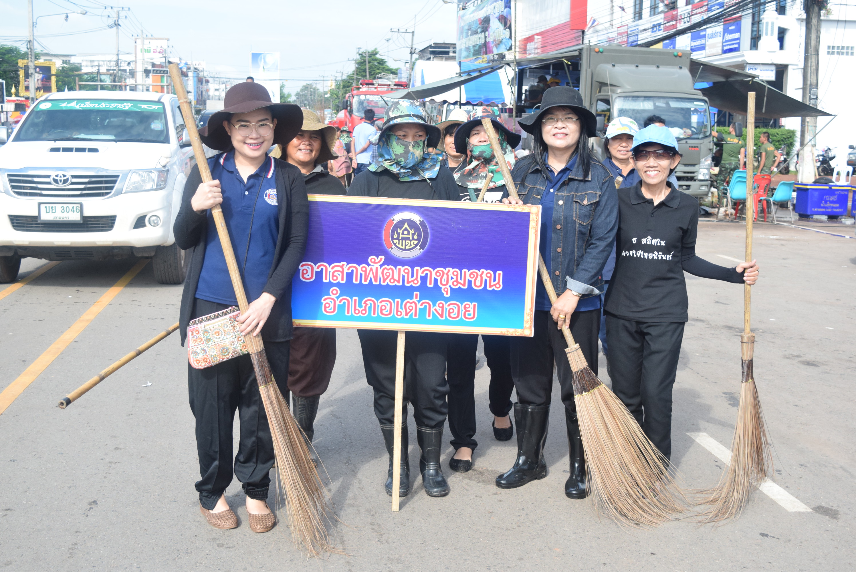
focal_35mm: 44
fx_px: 1035
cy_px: 286
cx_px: 428
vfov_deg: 30.9
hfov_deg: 44.9
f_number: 5
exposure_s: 1/1250
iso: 800
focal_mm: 29
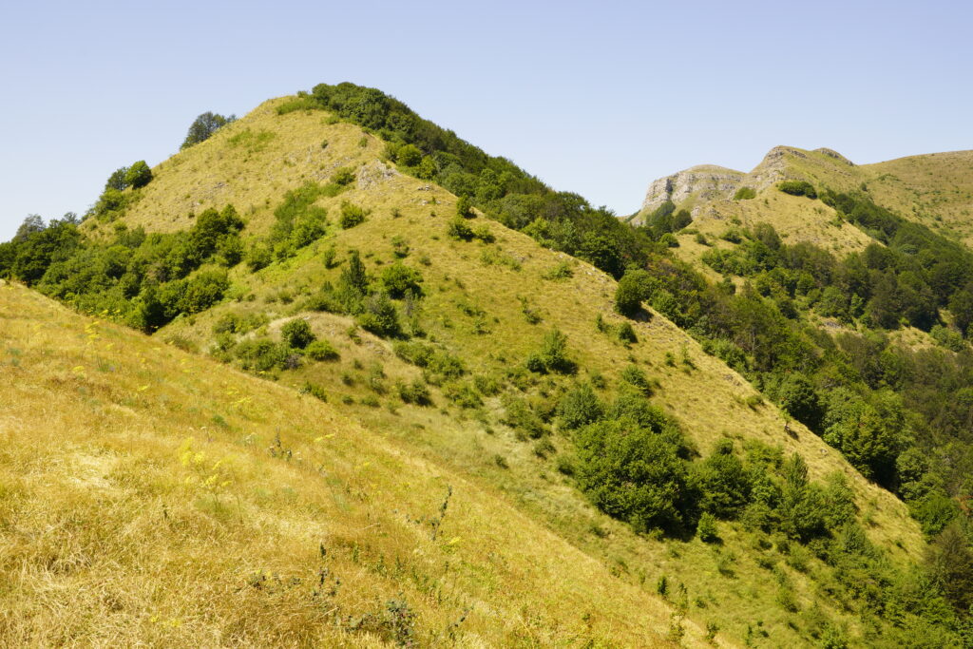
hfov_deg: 53.1
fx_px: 973
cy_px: 324
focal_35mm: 36
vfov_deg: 36.9
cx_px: 486
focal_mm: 24
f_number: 11
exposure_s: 1/60
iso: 100
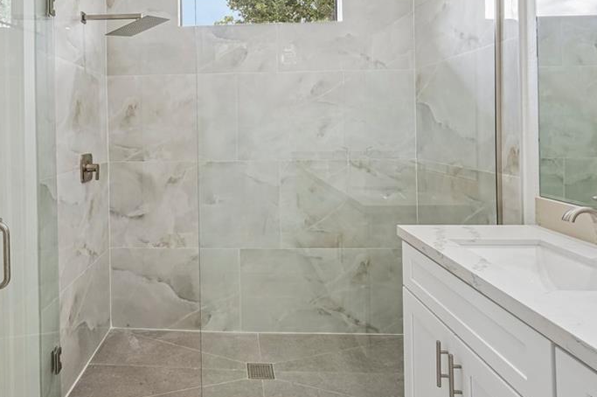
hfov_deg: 72.2
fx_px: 398
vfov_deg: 51.6
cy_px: 120
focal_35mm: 24
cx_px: 212
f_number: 8
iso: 400
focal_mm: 16
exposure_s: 1/20
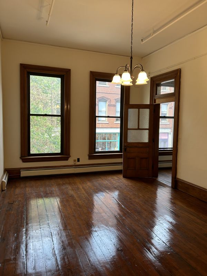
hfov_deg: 53.1
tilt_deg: -3.4
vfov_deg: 67.3
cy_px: 138
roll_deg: -1.0
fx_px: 207
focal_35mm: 26
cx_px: 104
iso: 50
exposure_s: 1/120
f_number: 1.5
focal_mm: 5.7
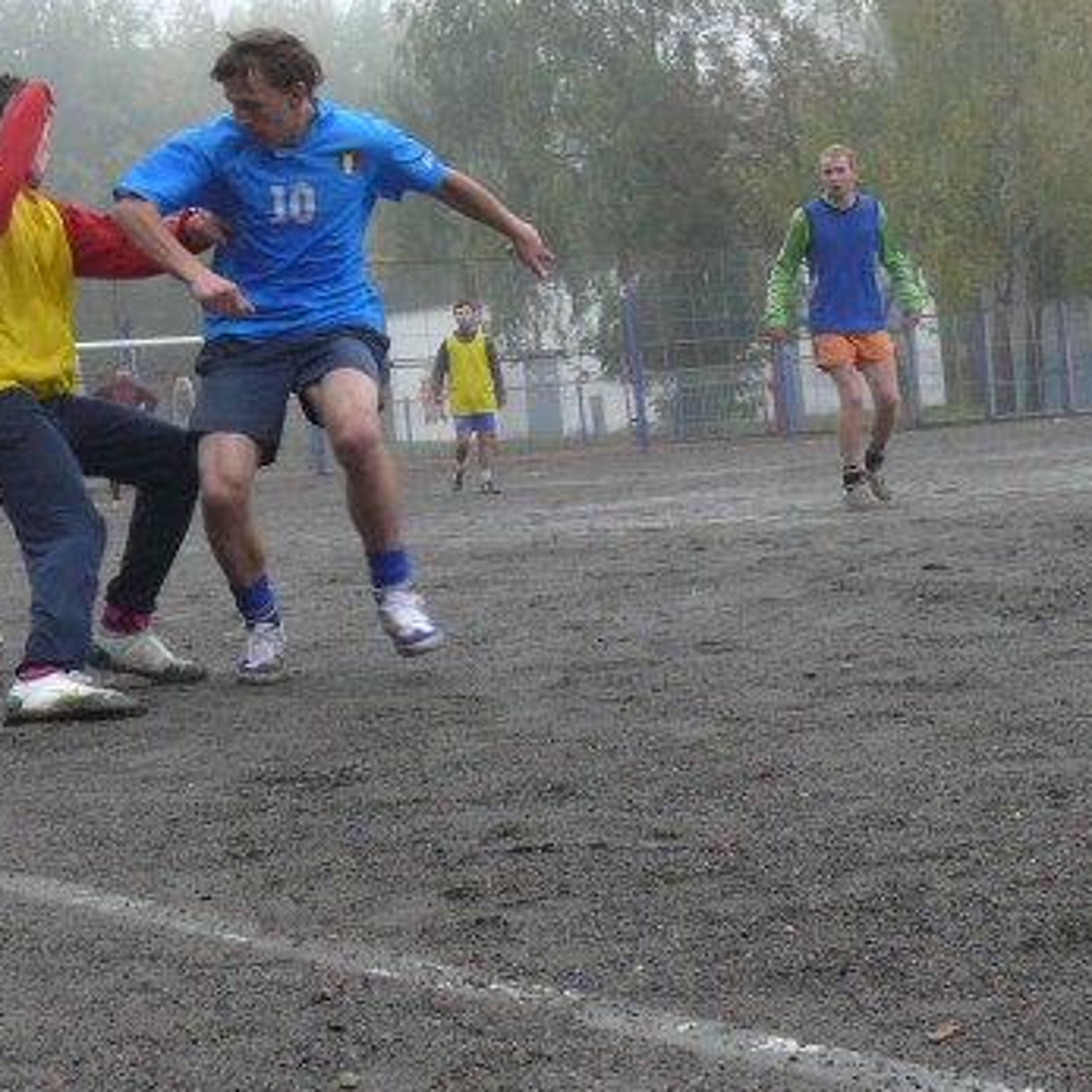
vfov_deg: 23.0
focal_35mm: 75
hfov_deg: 22.9
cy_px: 453
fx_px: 2677
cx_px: 283
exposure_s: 1/250
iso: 250
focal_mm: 8.7
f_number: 2.8
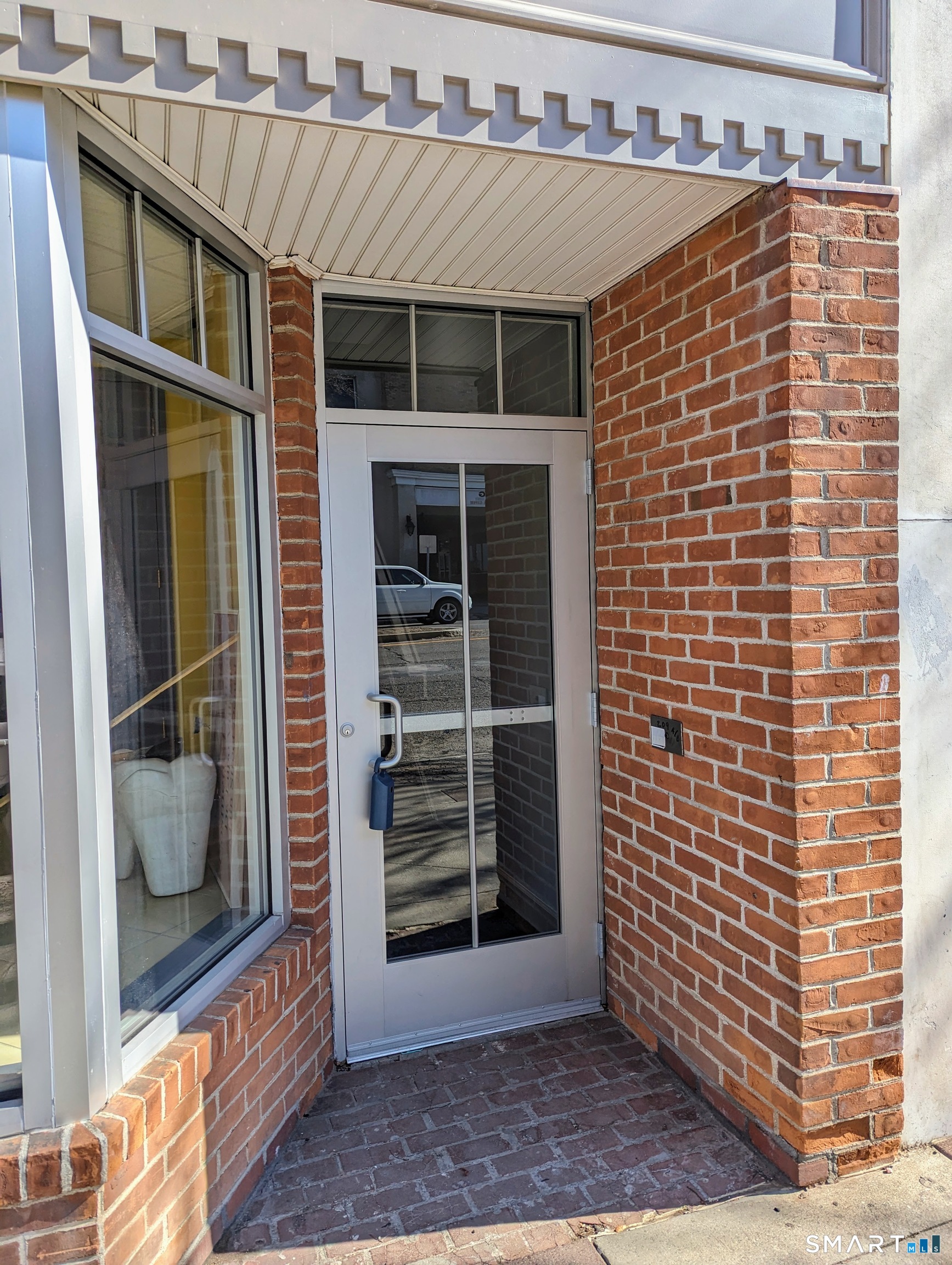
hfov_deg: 56.9
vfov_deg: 71.5
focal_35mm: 24
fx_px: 878
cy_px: 632
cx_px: 476
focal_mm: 6.81
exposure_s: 1/1364
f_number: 1.85
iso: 56
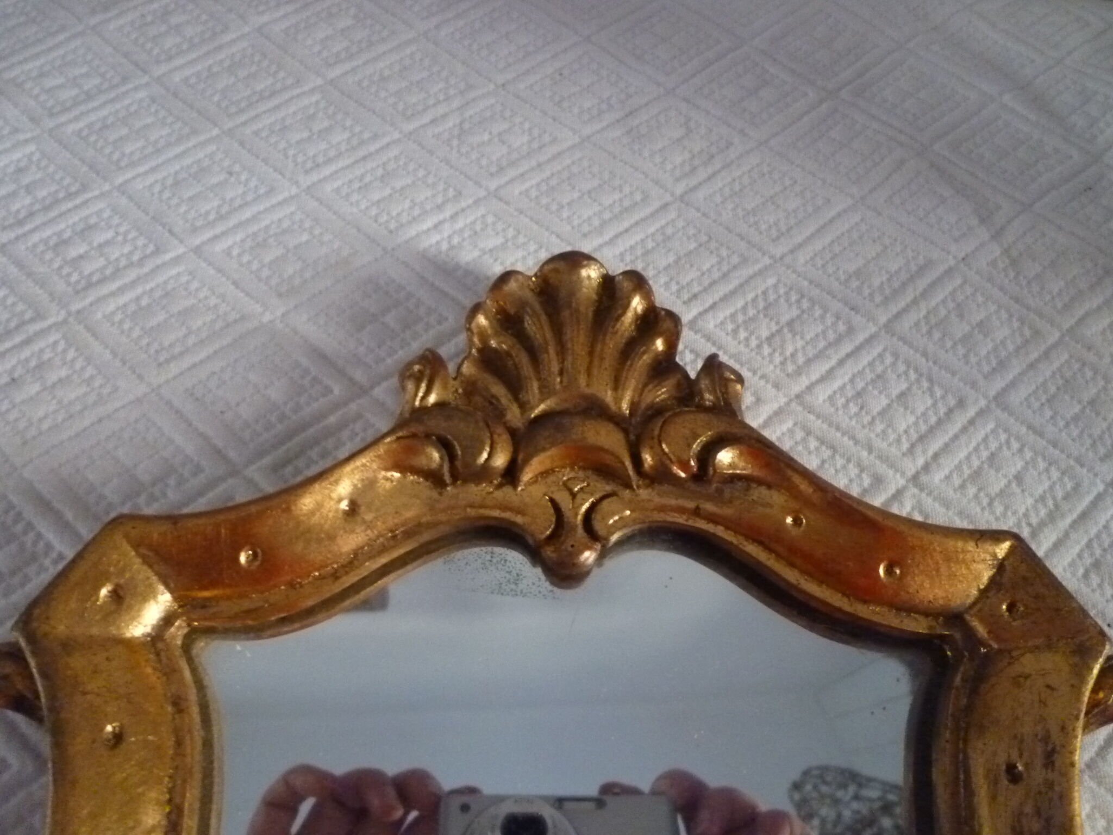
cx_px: 556
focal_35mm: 25
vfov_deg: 54.9
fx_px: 804
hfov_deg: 69.4
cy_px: 418
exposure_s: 1/4
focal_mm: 4.5
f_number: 2.8
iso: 800
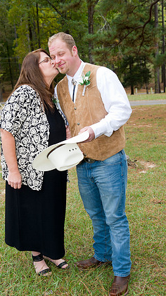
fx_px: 376
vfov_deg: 42.9
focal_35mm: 48
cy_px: 150
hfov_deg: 24.9
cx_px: 86
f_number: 5.6
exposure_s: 1/125
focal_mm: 45
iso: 640
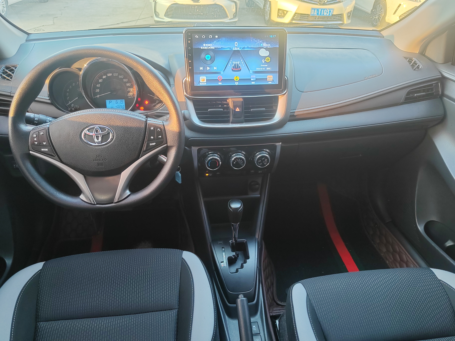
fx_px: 355
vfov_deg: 51.4
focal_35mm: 27
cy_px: 170
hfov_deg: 65.3
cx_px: 228
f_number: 1.9
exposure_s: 1/50
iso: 640
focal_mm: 5.52
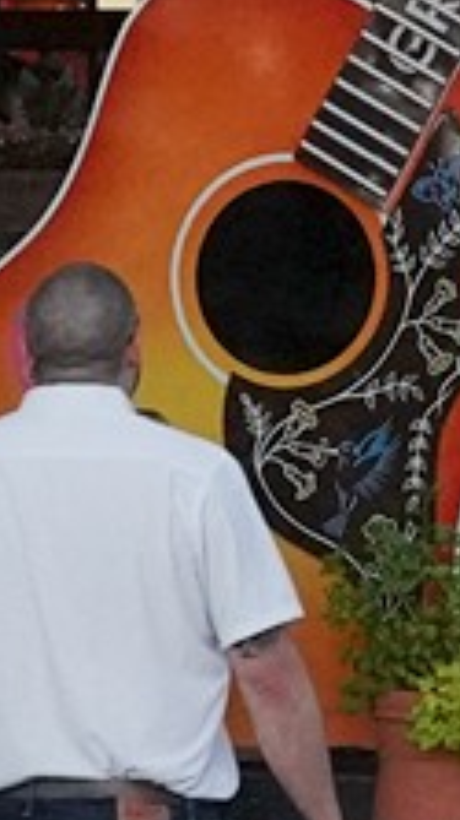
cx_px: 1641
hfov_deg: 4.2
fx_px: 5936
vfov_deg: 7.9
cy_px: -85
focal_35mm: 273
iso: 6400
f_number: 5.6
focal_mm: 29
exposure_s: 1/80
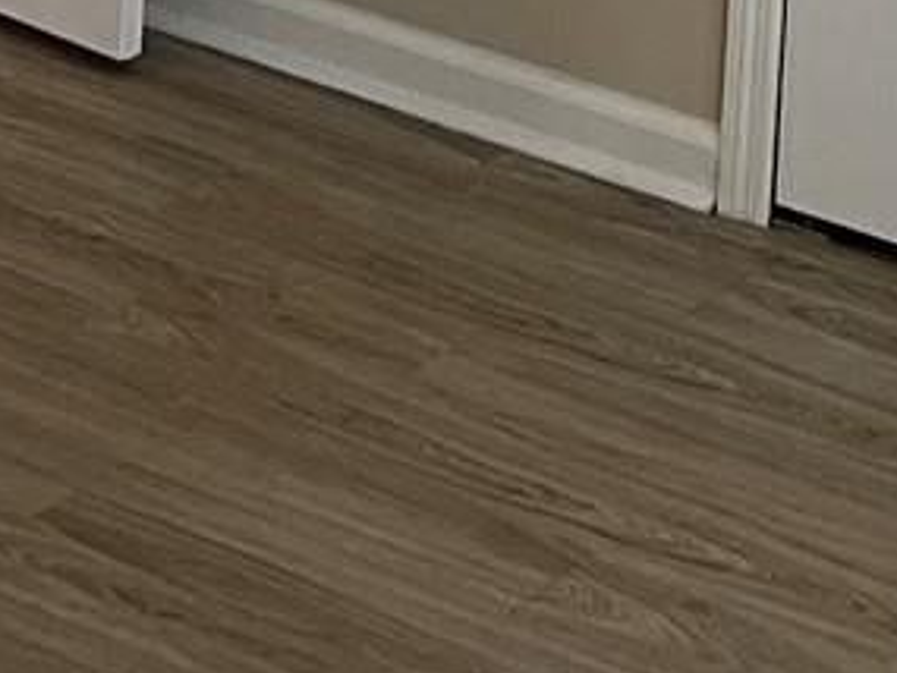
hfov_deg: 13.5
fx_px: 3785
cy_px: -1198
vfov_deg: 8.7
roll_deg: -3.0
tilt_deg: -3.4
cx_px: 217
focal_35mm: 146
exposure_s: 1/60
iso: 160
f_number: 1.5
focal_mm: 5.7
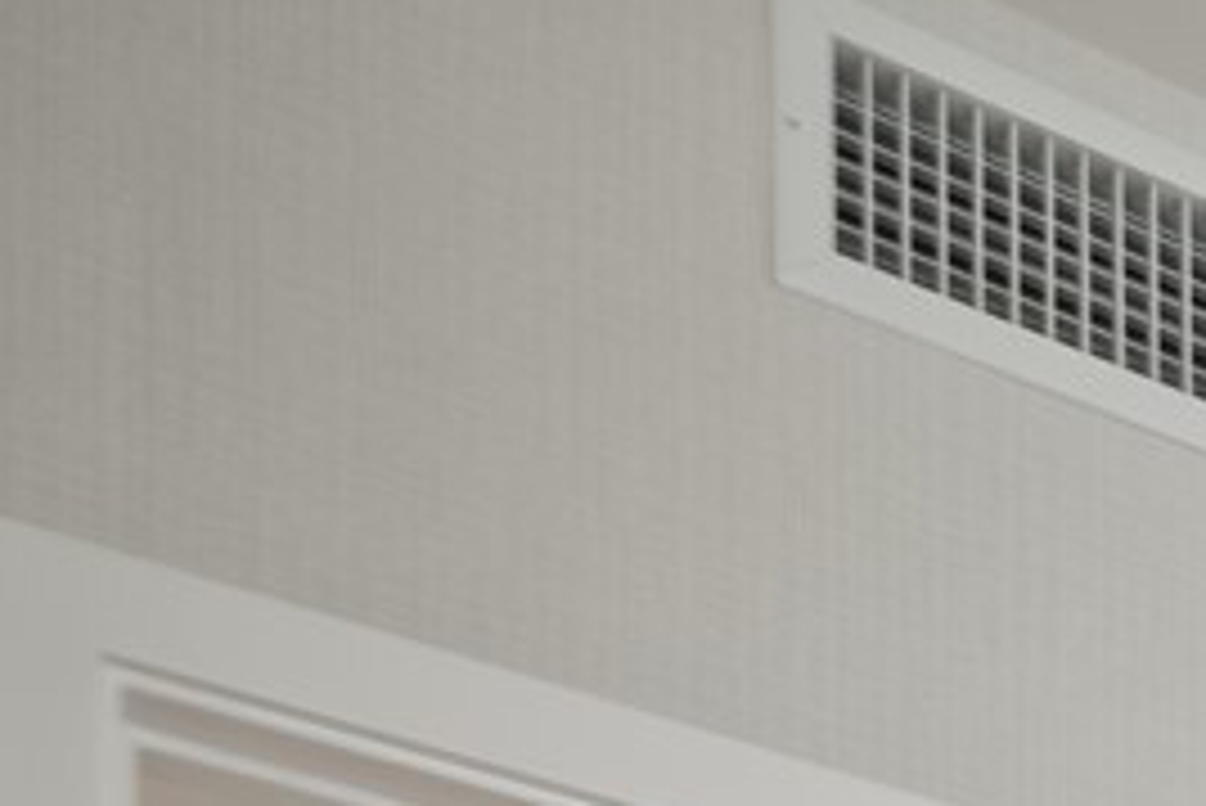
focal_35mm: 95
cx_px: 3224
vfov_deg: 10.4
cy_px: 2393
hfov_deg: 13.0
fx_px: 3184
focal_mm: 15
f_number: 2.8
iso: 180
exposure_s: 1/15
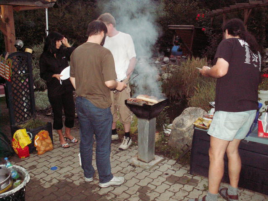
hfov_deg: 52.6
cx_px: 134
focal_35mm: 35
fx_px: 271
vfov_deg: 40.7
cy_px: 100
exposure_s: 1/40
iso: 160
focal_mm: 5.86
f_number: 2.8
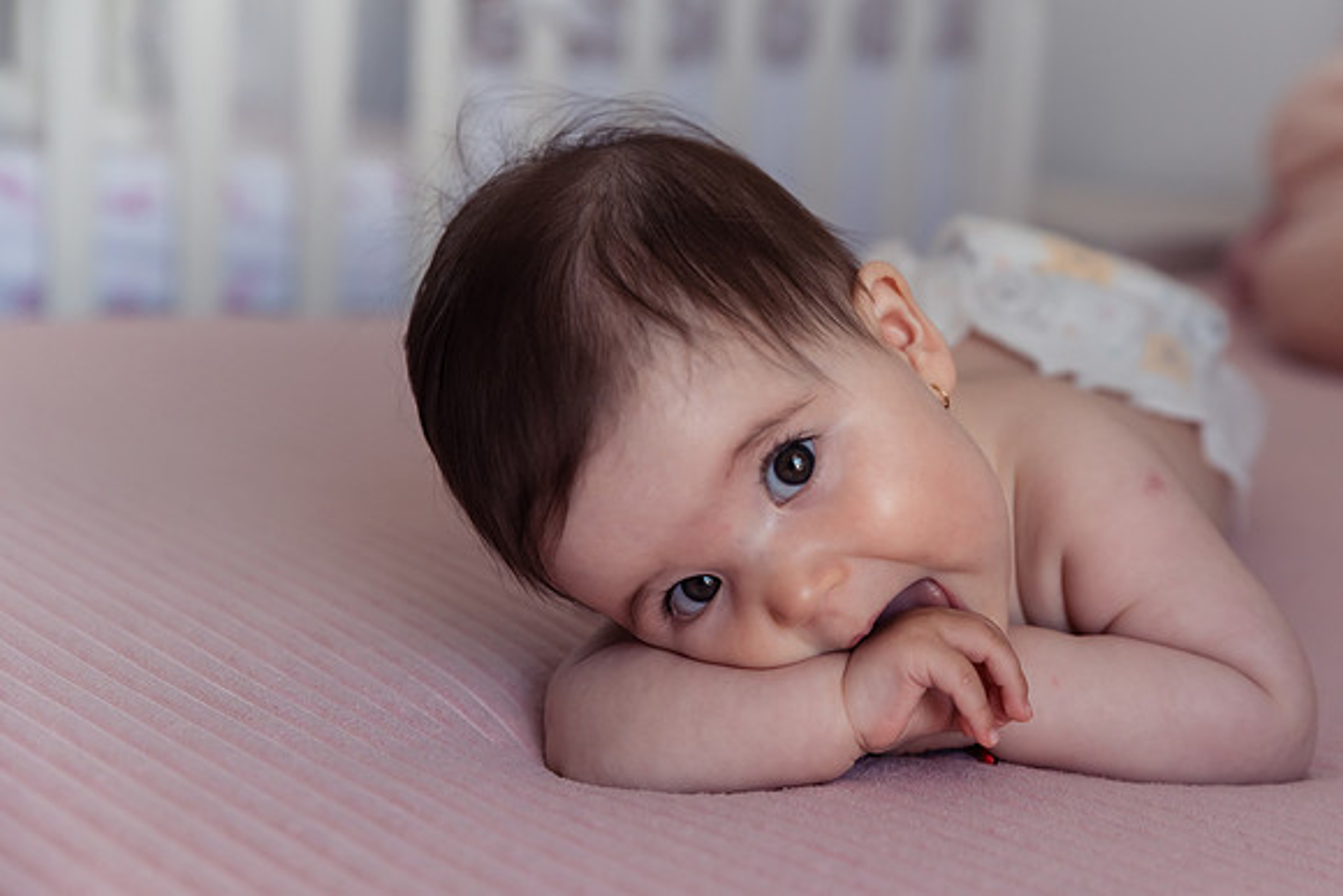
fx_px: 2735
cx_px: 750
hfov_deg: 27.6
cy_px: 486
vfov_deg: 18.6
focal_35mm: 73
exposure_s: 1/250
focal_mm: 65
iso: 800
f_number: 3.2
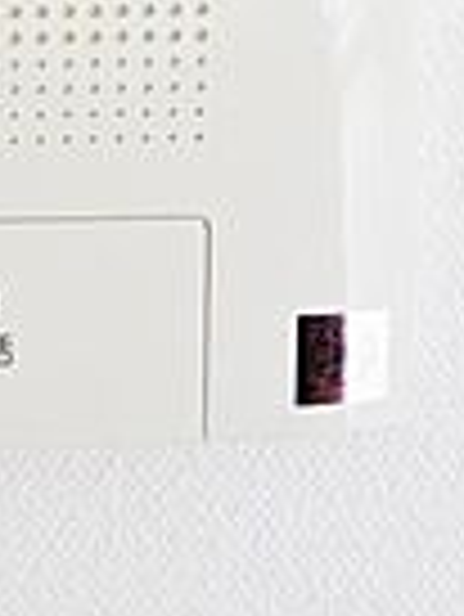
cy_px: -378
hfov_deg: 12.0
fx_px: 2159
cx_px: -88
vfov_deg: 14.8
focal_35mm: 121
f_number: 4.5
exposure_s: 1/40
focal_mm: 24
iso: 250
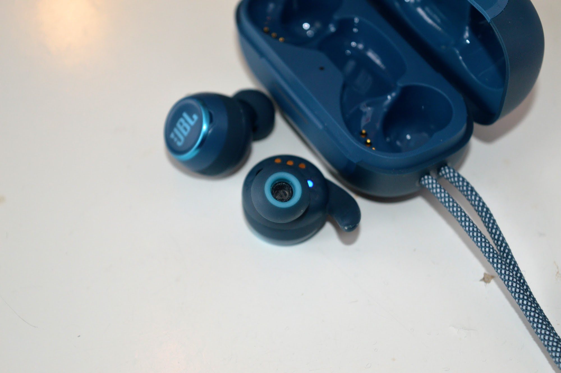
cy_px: 186
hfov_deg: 24.6
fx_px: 1285
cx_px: 280
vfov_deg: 16.5
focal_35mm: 82
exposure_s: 1/30
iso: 450
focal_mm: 55
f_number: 5.6
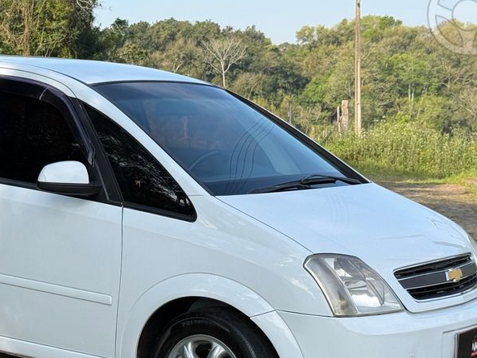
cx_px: 113
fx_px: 1144
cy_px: 267
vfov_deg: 17.7
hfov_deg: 23.3
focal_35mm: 83
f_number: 1.78
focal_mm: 6.76
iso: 64
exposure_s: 1/1931
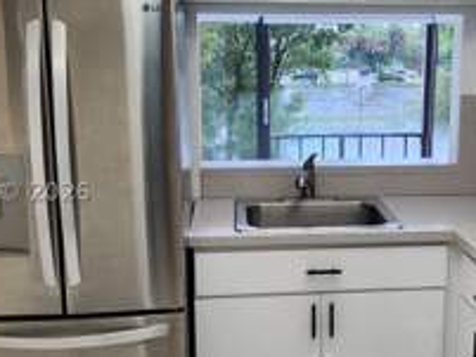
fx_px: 757
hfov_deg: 34.7
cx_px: 308
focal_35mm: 55
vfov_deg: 26.6
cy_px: 192
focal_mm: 6.4
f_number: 1.8
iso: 32
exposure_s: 1/120
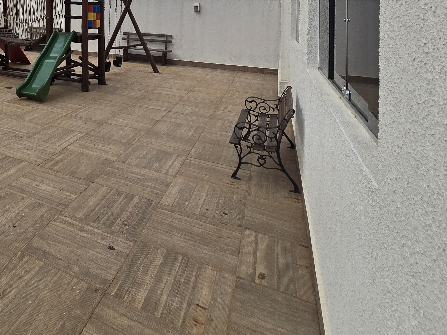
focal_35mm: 26
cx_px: 19
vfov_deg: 46.0
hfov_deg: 55.1
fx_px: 336
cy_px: 13
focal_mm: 2.2
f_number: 2.2
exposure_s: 1/1179
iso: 50
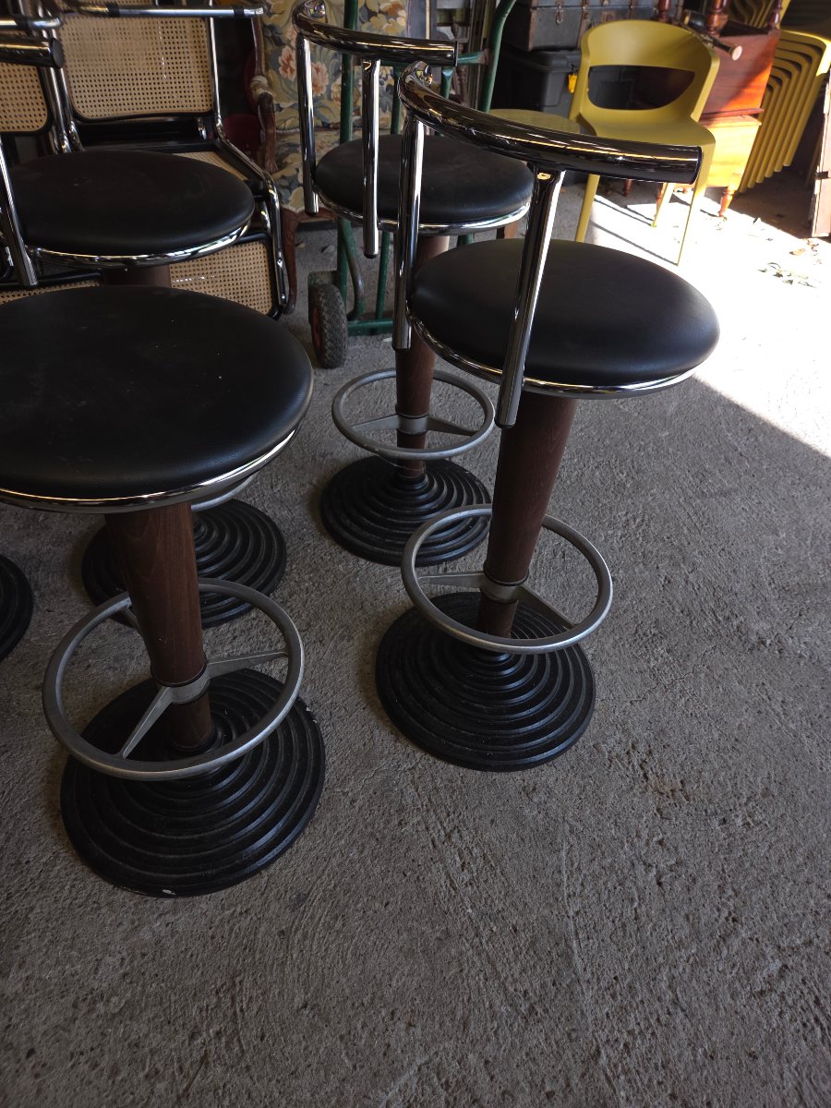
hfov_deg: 58.9
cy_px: 554
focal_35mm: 23
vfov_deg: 73.9
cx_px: 416
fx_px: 736
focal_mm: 5.4
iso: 25
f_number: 1.8
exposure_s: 1/185
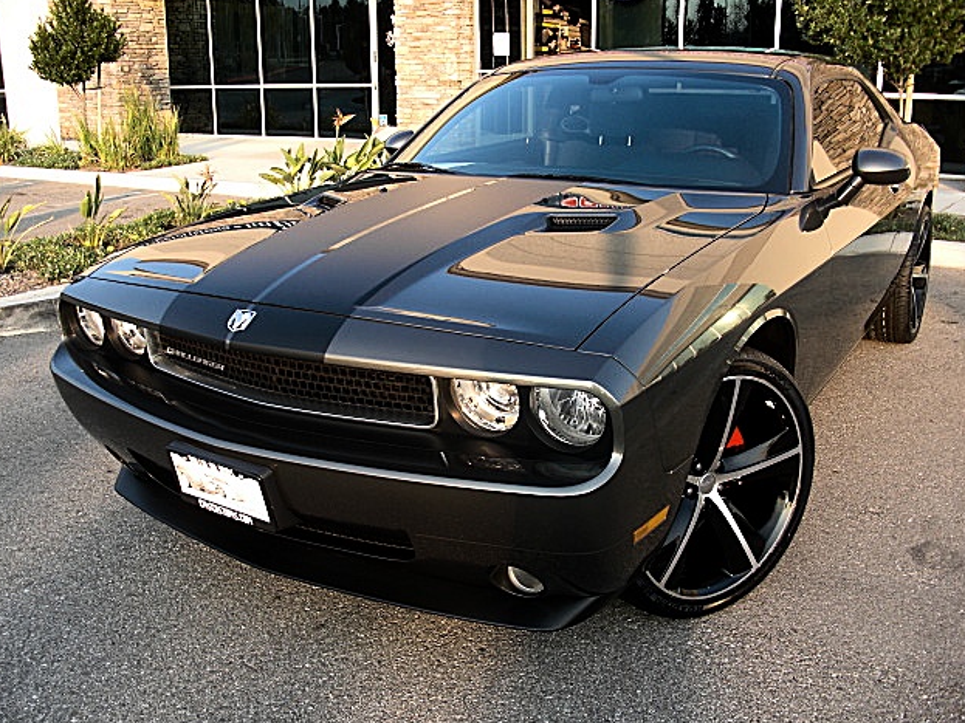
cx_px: 476
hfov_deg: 50.1
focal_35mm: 37
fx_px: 1031
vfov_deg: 38.7
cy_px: 364
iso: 50
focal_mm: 6.3
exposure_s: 1/100
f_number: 2.8
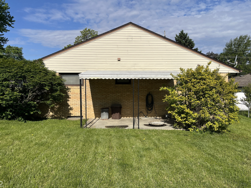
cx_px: 130
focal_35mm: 29
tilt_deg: +0.5
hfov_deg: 61.7
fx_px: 210
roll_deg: +0.5
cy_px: 84
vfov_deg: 48.1
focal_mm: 5.1
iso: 50
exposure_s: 1/6494
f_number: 1.6
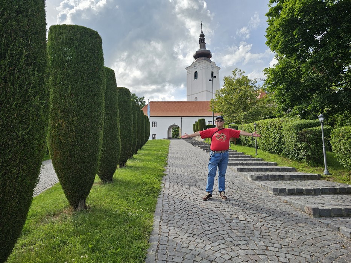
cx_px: 176
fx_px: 233
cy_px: 132
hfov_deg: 73.9
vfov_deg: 58.9
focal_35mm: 23
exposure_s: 1/553
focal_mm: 6.3
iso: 10
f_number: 1.7
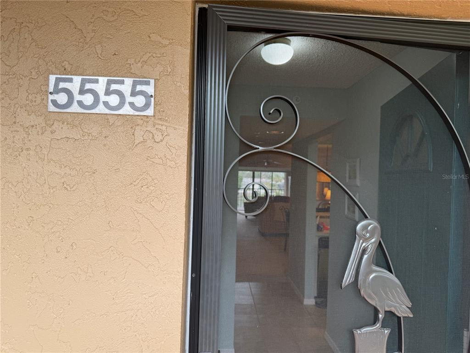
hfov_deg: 71.6
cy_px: 176
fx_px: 326
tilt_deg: -0.1
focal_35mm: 24
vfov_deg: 56.8
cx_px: 235
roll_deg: -1.7
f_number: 1.78
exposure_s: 1/326
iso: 80
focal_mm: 6.76
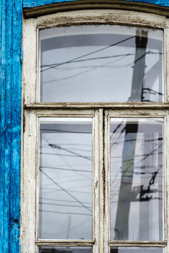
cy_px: 144
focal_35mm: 102
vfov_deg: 20.0
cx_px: 105
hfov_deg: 13.4
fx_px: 718
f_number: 8
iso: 400
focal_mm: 70
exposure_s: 1/250
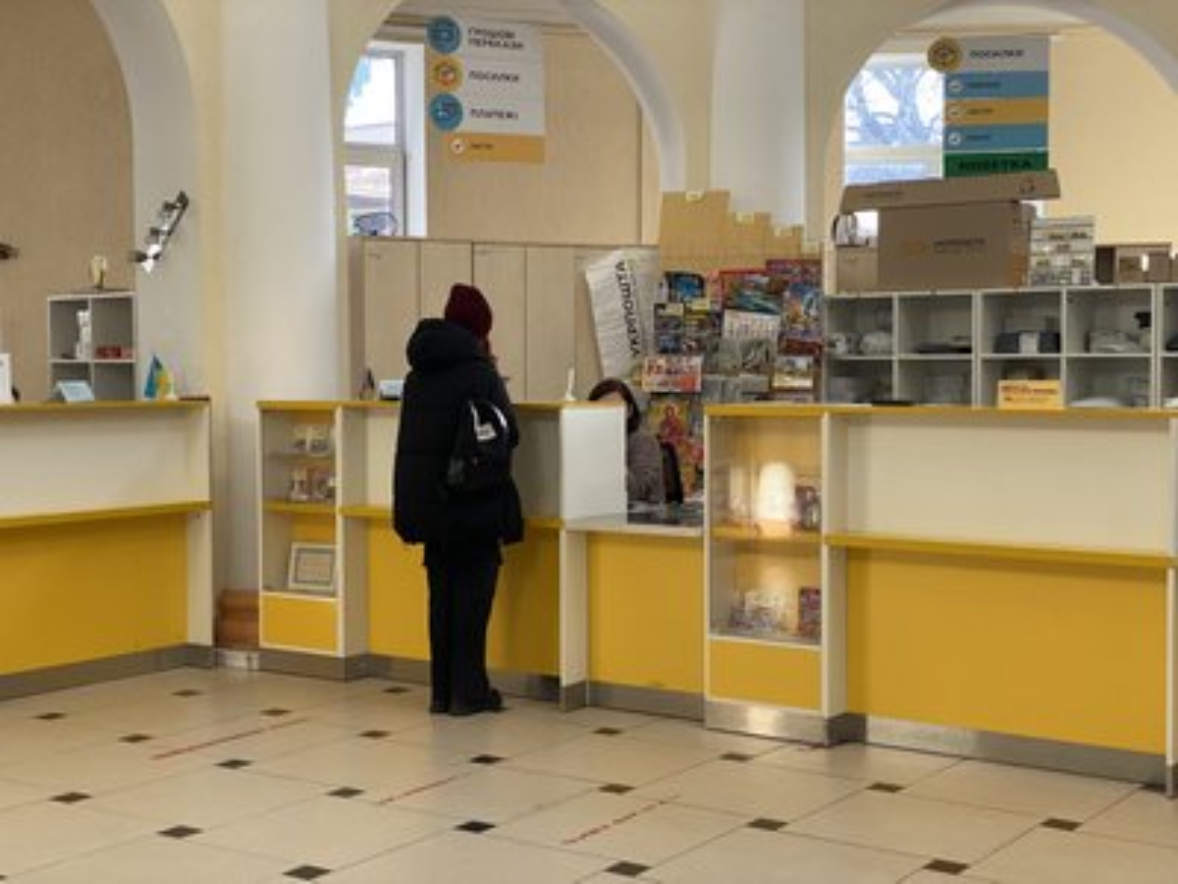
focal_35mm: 52
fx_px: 1770
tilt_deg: -3.9
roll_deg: -0.1
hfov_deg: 36.8
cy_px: 442
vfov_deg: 28.0
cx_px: 589
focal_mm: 6
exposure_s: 1/122
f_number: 2
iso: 100
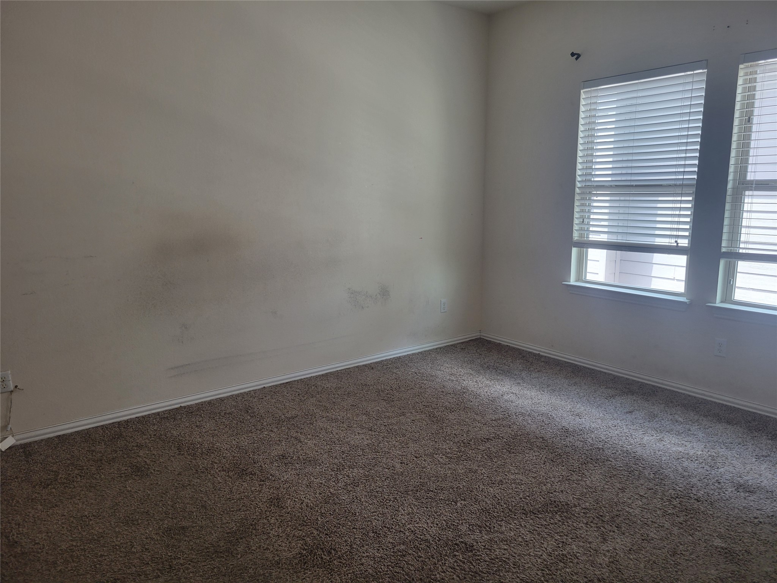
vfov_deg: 53.1
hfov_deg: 67.3
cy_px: 292
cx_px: 388
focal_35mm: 26
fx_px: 584
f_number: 1.8
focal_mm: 5.4
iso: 100
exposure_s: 1/120
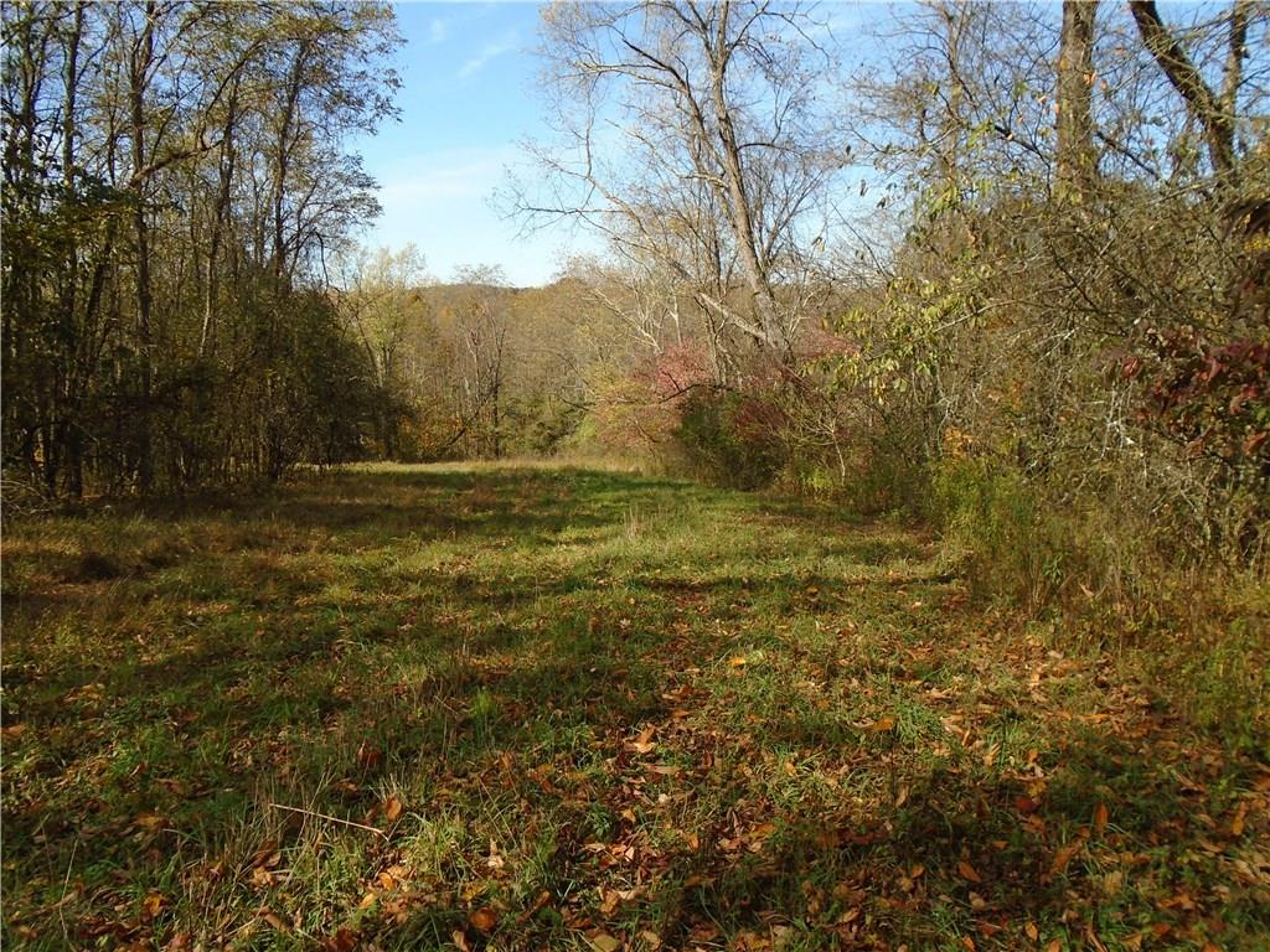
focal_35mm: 26
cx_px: 635
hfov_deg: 67.3
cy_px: 476
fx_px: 954
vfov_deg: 53.1
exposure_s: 1/500
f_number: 3.2
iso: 100
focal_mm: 4.6
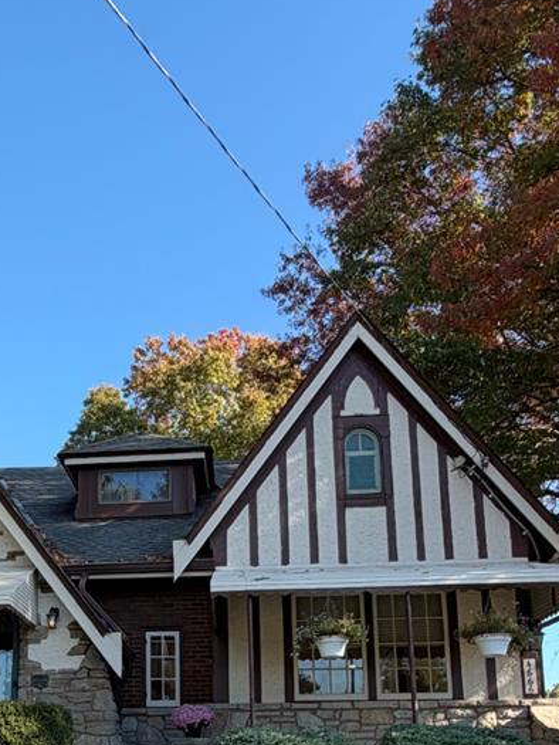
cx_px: 141
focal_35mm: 40
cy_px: 634
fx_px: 861
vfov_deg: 43.7
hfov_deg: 35.2
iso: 50
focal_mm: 2.22
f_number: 2.2
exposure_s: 1/502
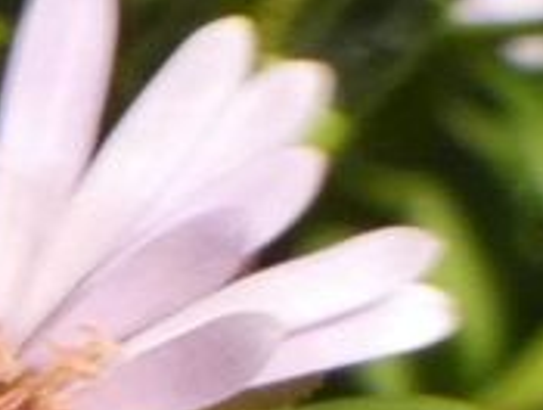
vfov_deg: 0.8
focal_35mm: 1761
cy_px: 143
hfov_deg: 1.1
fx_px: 27681
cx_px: -740
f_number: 5.6
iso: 80
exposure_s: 1/80
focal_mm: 64.9
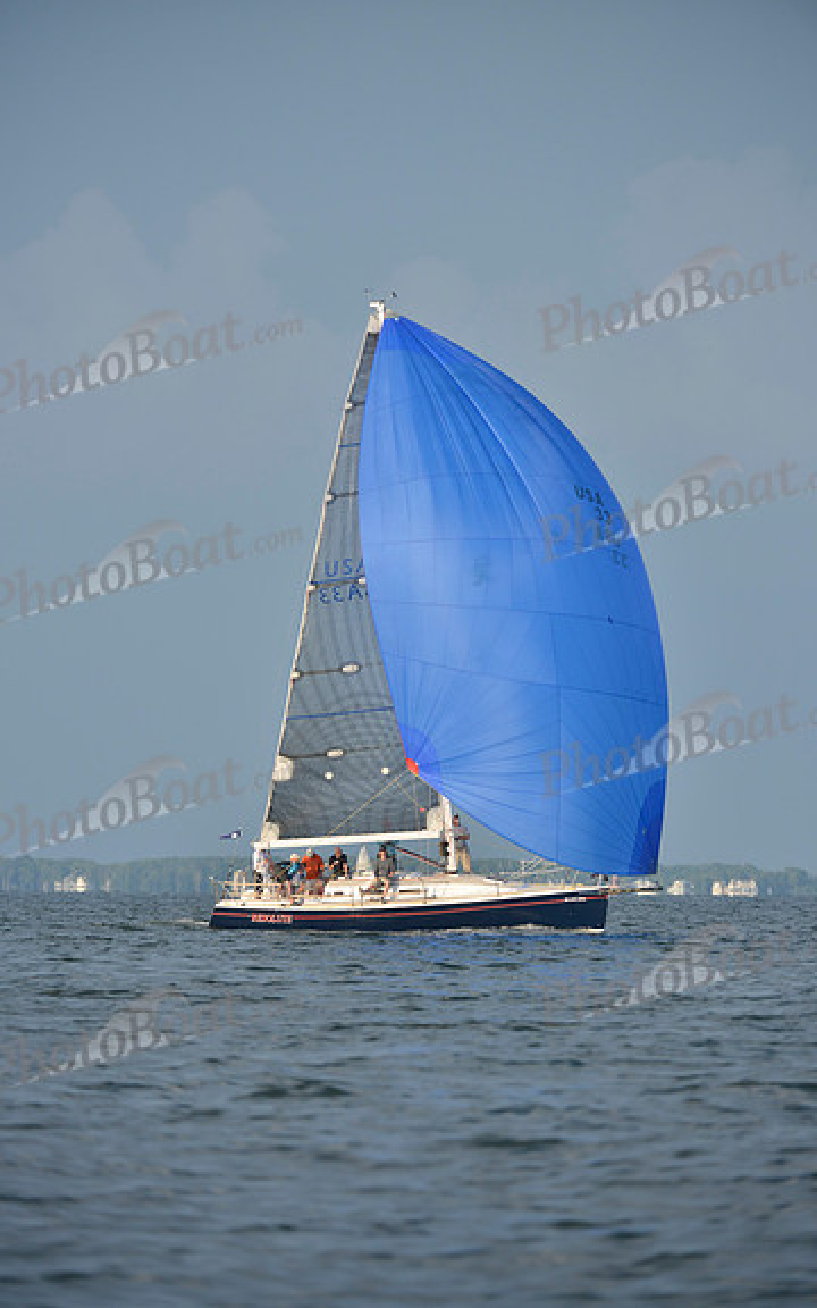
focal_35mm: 226
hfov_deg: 5.8
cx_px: 421
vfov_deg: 9.3
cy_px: 654
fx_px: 8051
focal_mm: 220
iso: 280
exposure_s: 1/2000
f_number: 4
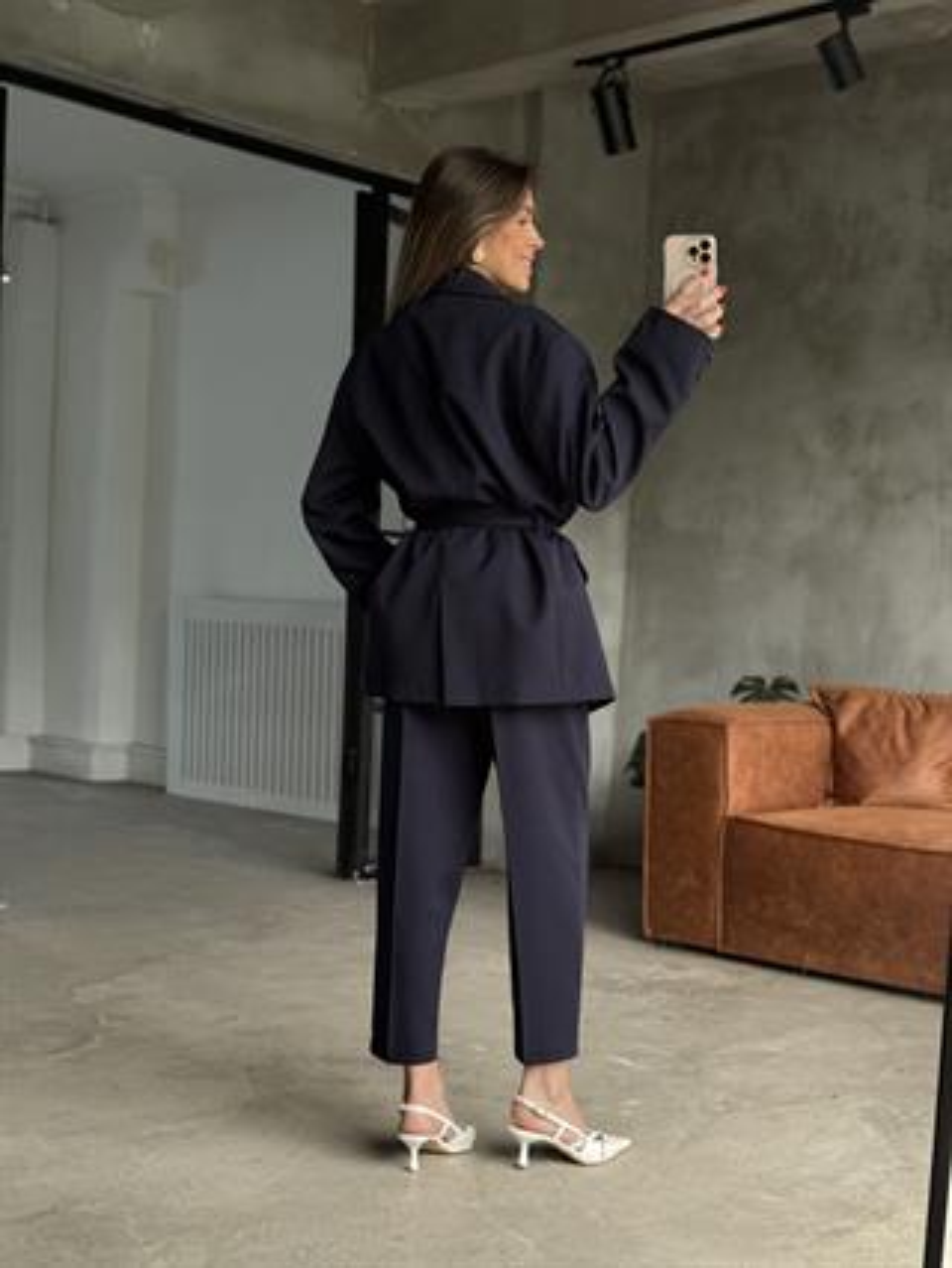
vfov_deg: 39.6
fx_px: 1758
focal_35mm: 48
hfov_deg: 30.3
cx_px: 476
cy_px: 634
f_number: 1.78
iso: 500
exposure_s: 1/40
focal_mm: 6.76
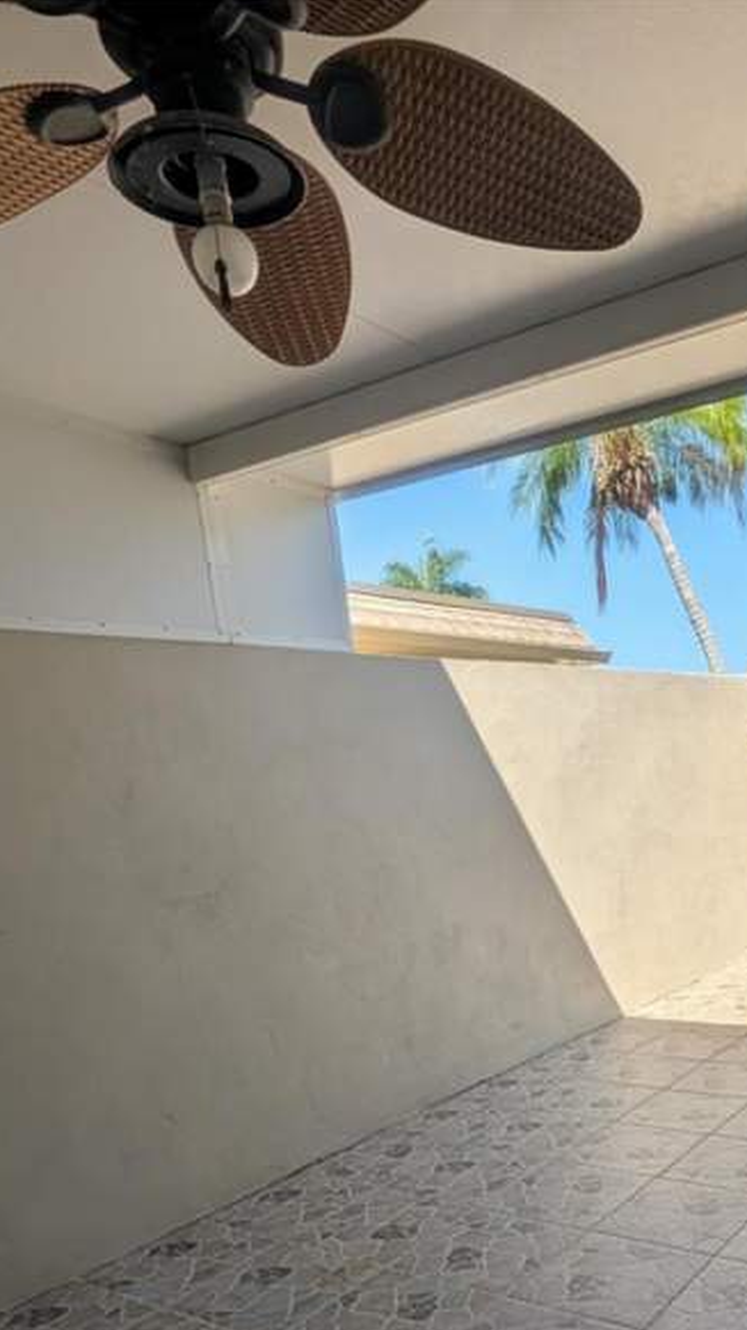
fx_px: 634
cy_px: 683
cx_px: 562
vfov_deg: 92.7
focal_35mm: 18
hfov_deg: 57.8
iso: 55
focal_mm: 2.02
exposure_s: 1/1828
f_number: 1.7
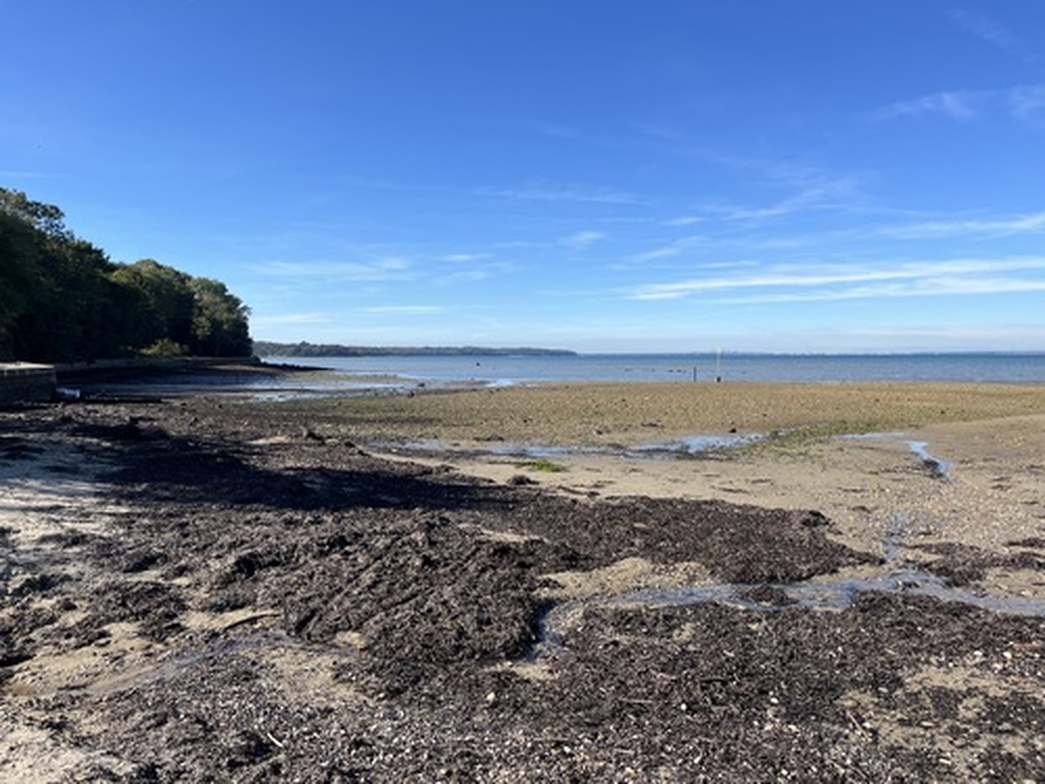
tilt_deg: -3.3
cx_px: 522
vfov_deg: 53.1
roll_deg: +0.7
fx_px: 785
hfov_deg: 67.3
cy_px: 392
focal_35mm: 26
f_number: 1.6
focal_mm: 5.1
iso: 50
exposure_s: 1/3623
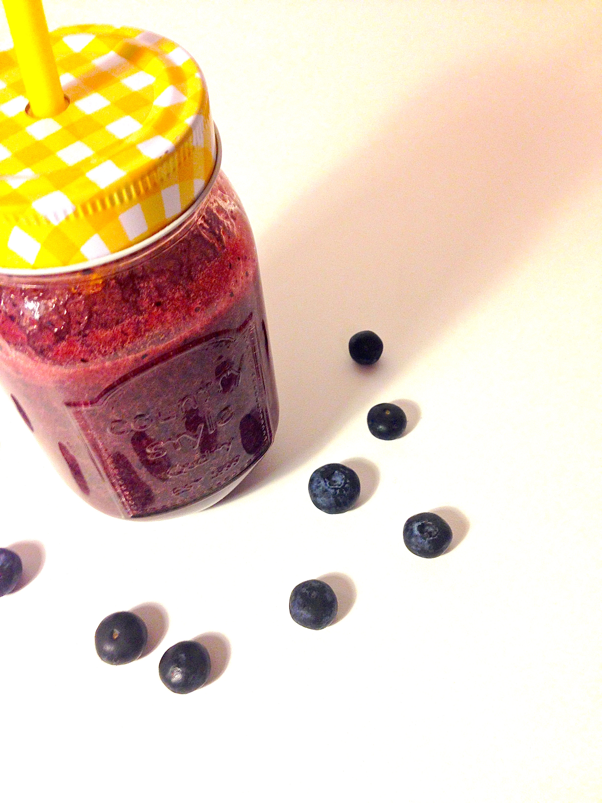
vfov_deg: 55.4
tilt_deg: -51.2
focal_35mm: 33
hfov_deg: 42.9
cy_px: 402
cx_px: 301
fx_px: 765
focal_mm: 4.12
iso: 80
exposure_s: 1/20
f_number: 2.4
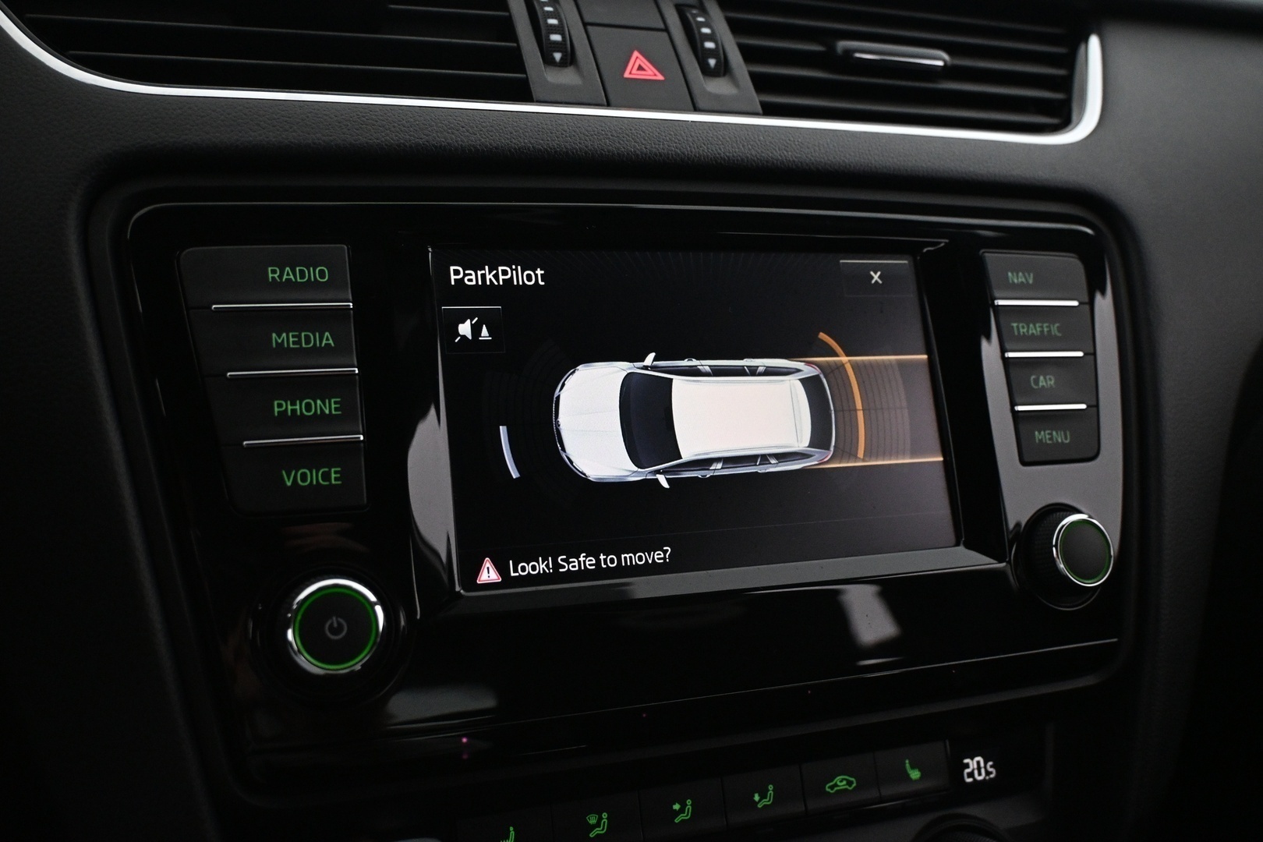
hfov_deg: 56.1
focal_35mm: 34
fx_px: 1184
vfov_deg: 39.1
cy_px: 421
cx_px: 632
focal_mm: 22.5
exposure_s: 1/100
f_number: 4
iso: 3200
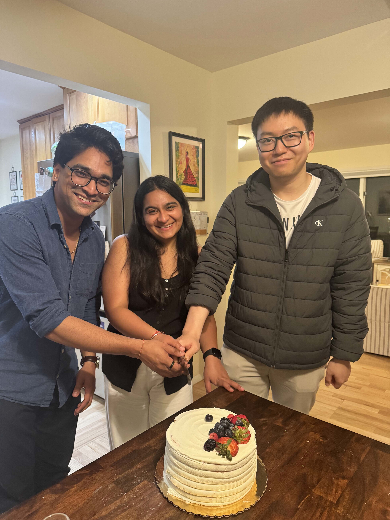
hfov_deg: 56.8
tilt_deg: -8.0
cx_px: 195
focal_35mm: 24
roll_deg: +1.0
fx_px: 361
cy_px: 260
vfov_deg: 71.6
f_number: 1.78
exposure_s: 1/60
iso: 800
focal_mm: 6.76
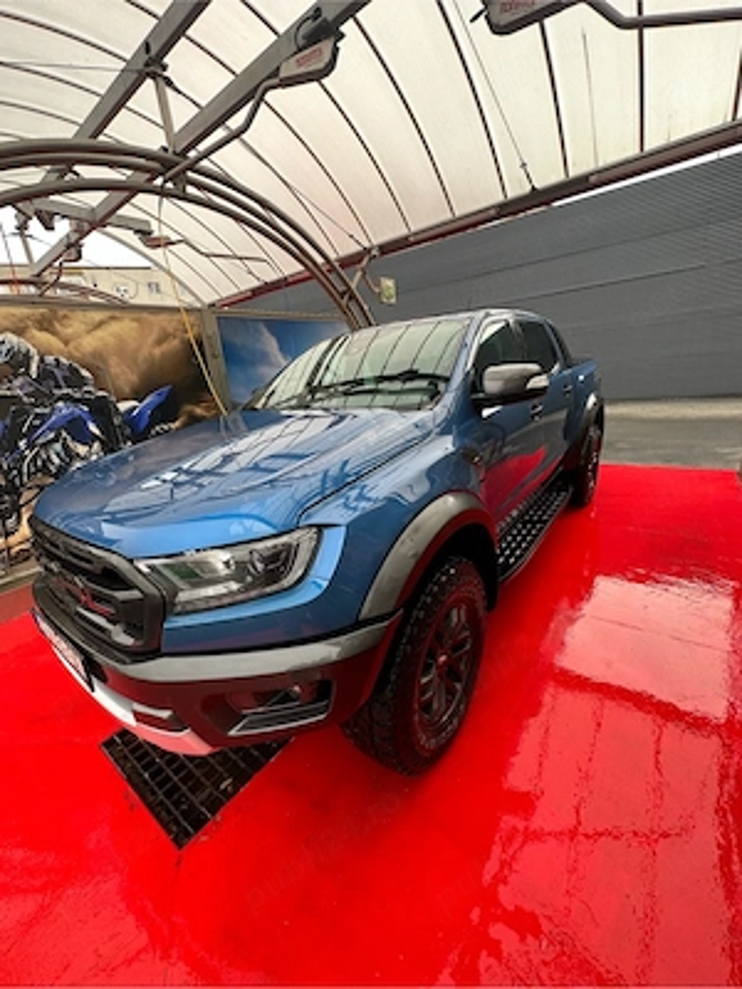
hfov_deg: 85.7
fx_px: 400
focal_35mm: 14
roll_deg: +5.3
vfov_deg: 102.1
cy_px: 494
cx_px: 371
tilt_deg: -16.2
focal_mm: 2.22
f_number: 2.2
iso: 40
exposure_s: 1/242
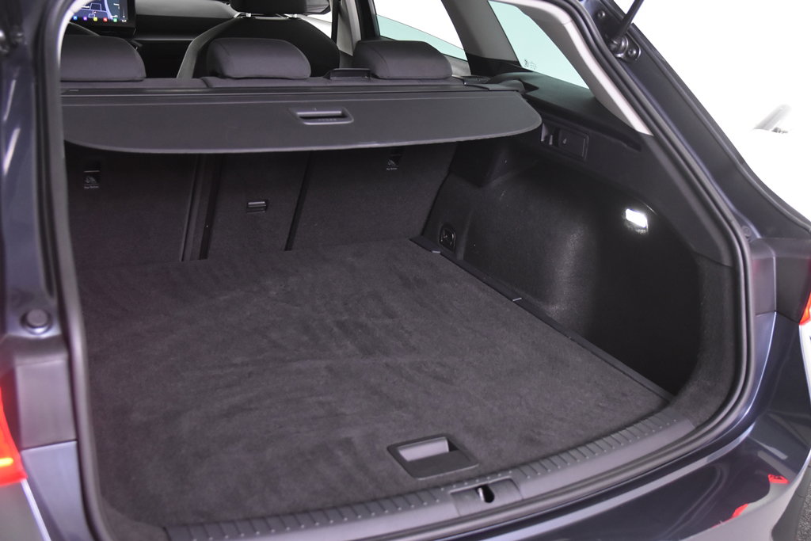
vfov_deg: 31.9
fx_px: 946
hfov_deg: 46.4
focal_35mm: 42
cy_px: 270
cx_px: 406
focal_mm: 28
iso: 1800
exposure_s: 1/50
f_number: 3.2
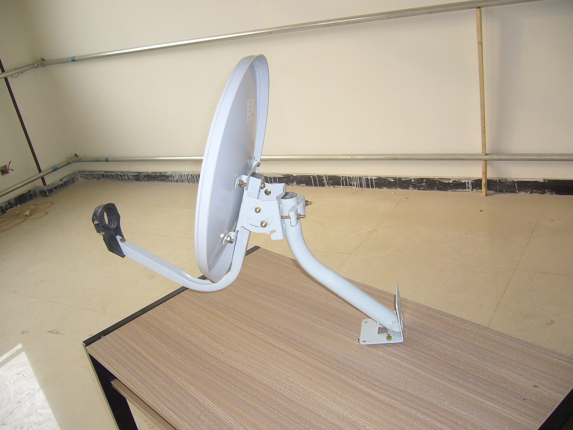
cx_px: 286
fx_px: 579
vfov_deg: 40.7
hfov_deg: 52.6
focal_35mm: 35
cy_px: 215
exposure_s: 1/60
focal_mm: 5.8
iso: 100
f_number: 2.8
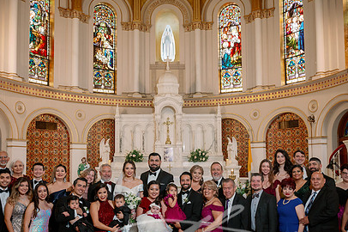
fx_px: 357
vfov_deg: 35.7
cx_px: 180
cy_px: 143
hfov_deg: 51.9
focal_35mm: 37
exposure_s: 1/160
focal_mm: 24
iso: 1600
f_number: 3.2
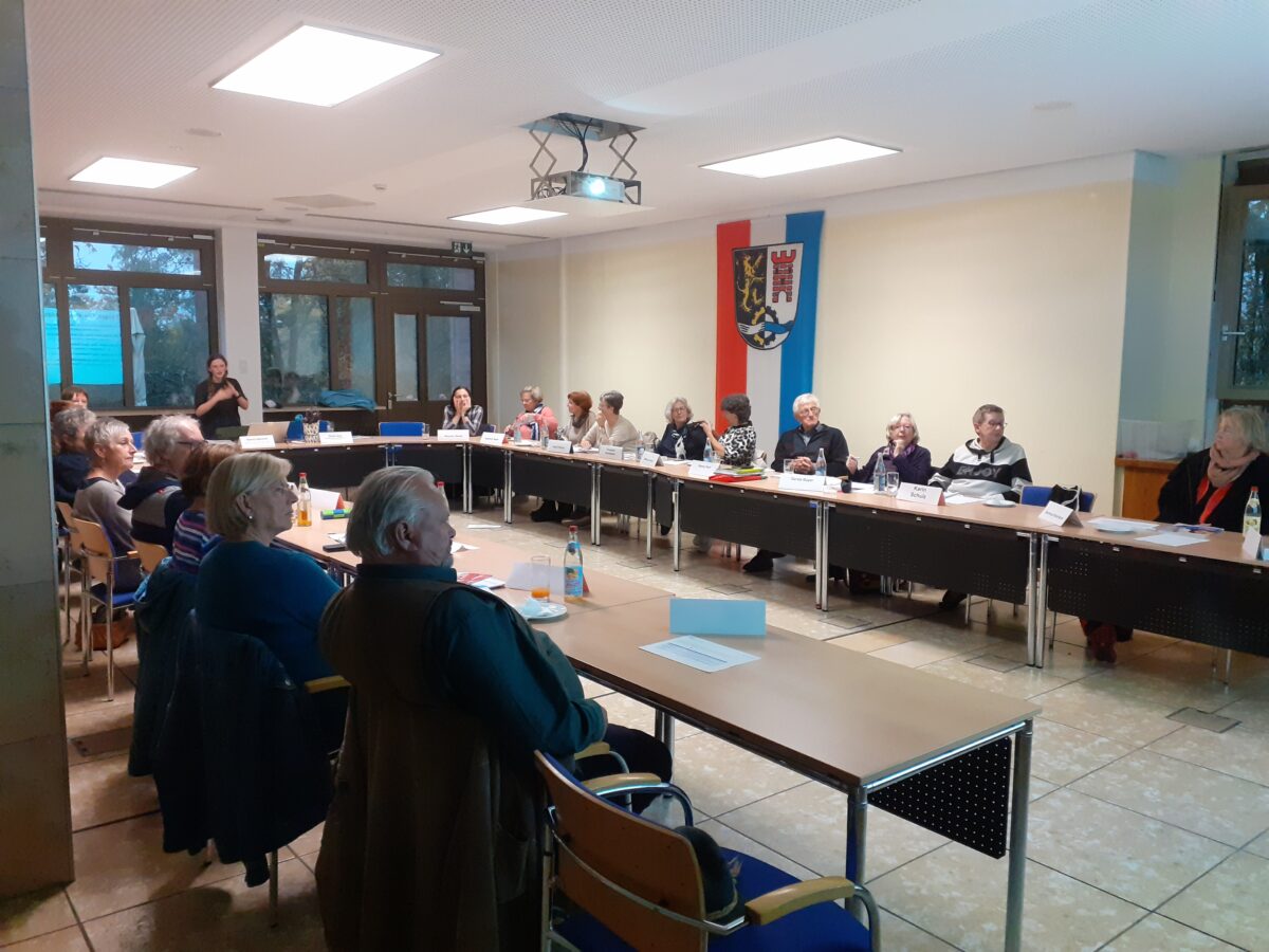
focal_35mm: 27
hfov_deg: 65.3
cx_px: 634
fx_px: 990
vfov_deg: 51.4
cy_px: 476
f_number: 1.9
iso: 250
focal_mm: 3.6
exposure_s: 1/50
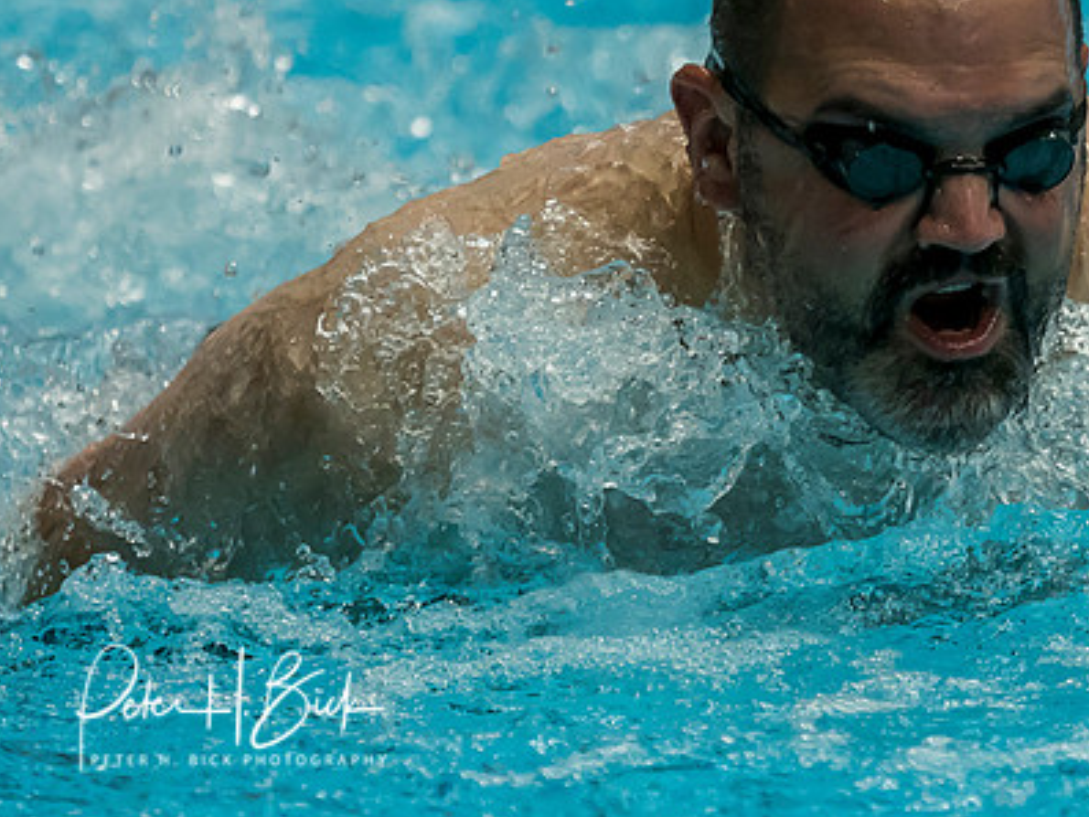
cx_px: 996
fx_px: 18095
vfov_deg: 2.6
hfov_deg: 3.4
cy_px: 267
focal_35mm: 575
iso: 1600
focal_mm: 125
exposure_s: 1/1000
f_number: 2.8
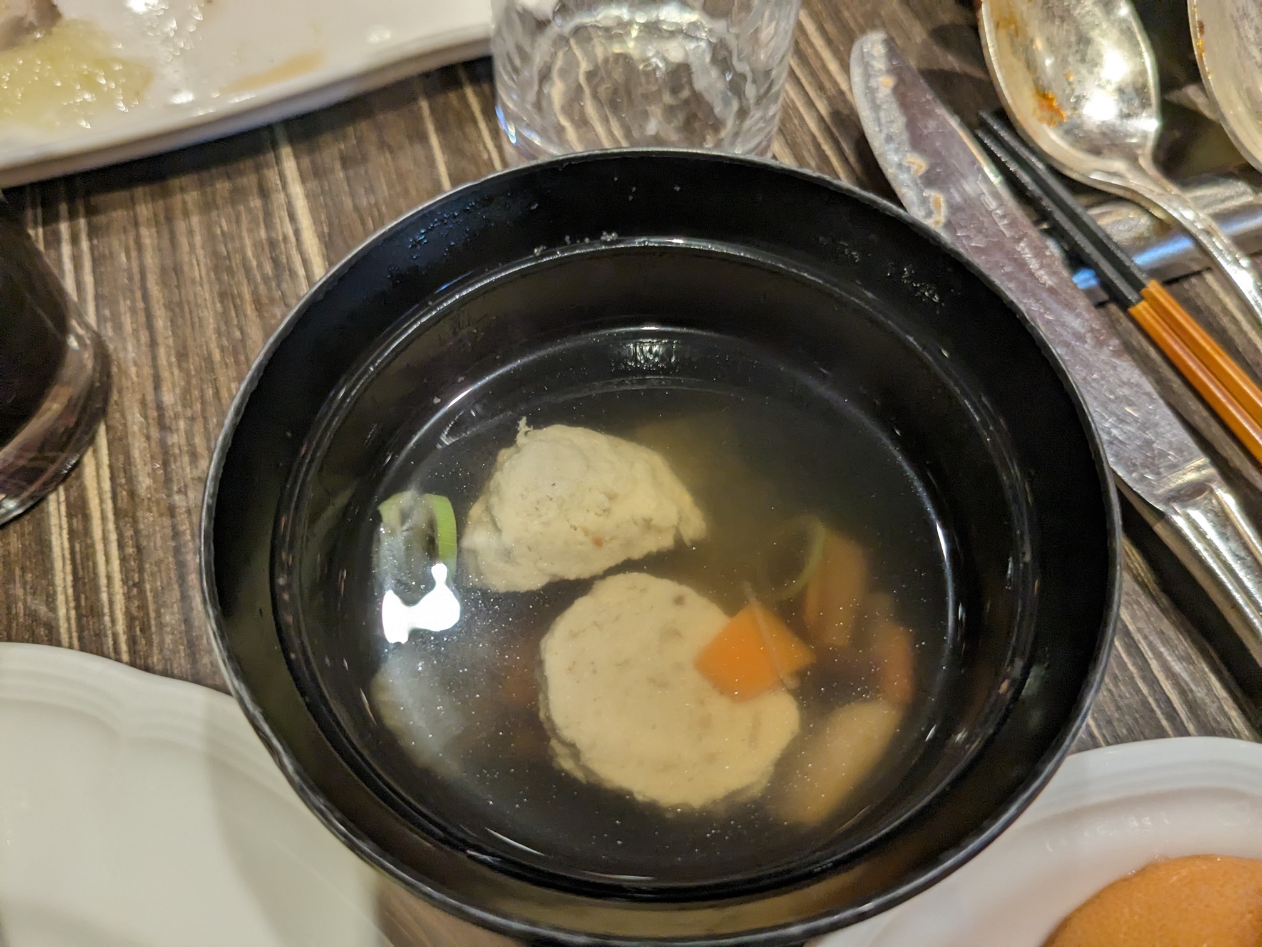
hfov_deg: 65.3
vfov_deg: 51.4
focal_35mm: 27
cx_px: 631
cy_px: 474
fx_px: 984
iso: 248
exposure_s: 1/99.9
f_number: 1.73
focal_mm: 4.38
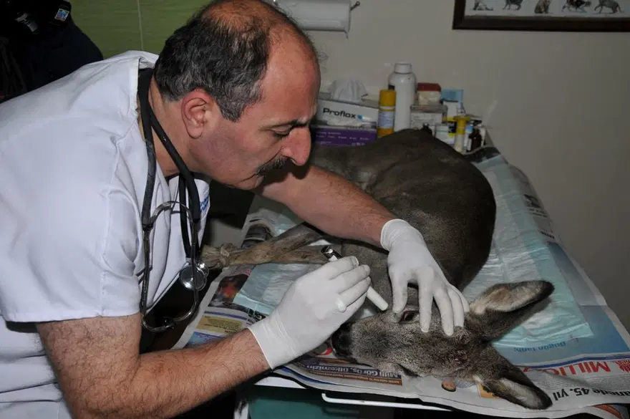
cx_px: 315
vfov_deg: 35.4
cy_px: 210
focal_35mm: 38
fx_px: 656
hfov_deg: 51.3
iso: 250
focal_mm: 25
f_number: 5
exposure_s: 1/100
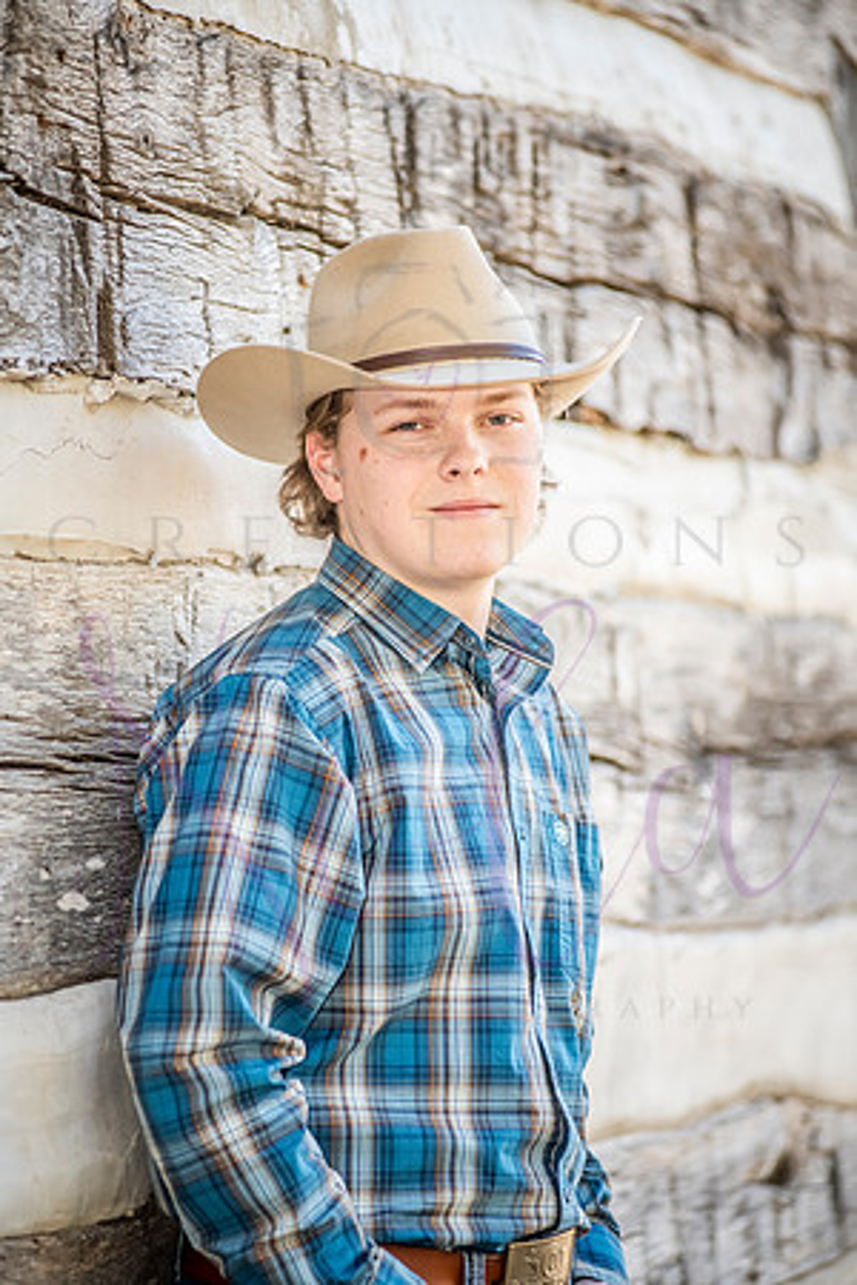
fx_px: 6070
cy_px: 642
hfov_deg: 8.1
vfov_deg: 12.1
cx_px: 428
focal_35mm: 170
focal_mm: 170
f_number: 3.5
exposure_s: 1/500
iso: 800
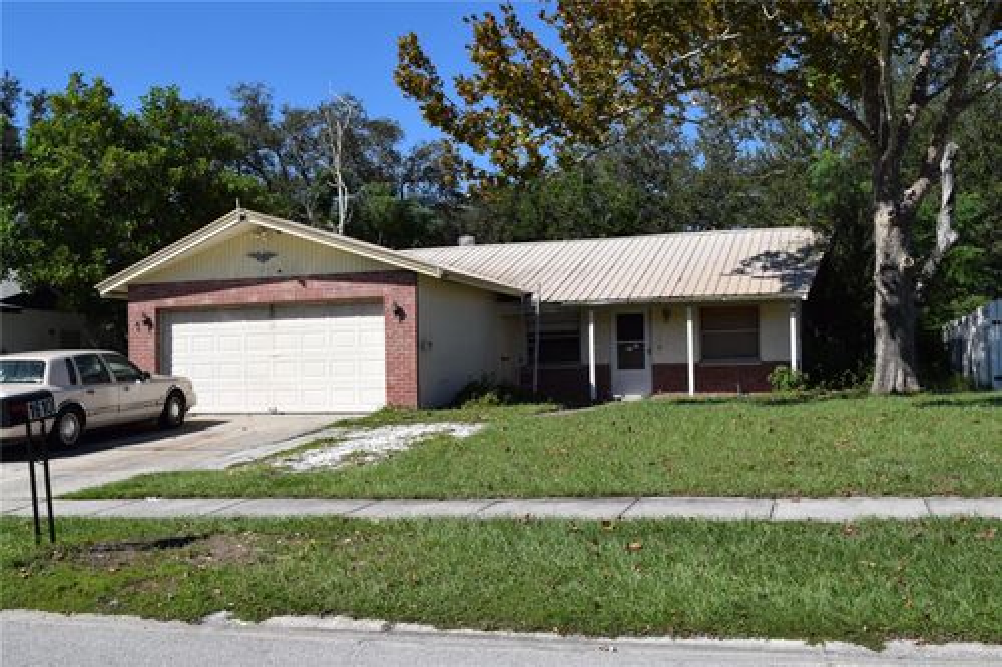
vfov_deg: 33.0
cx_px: 501
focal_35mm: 40
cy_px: 334
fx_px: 1127
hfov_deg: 47.9
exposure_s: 1/400
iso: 200
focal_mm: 27
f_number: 10
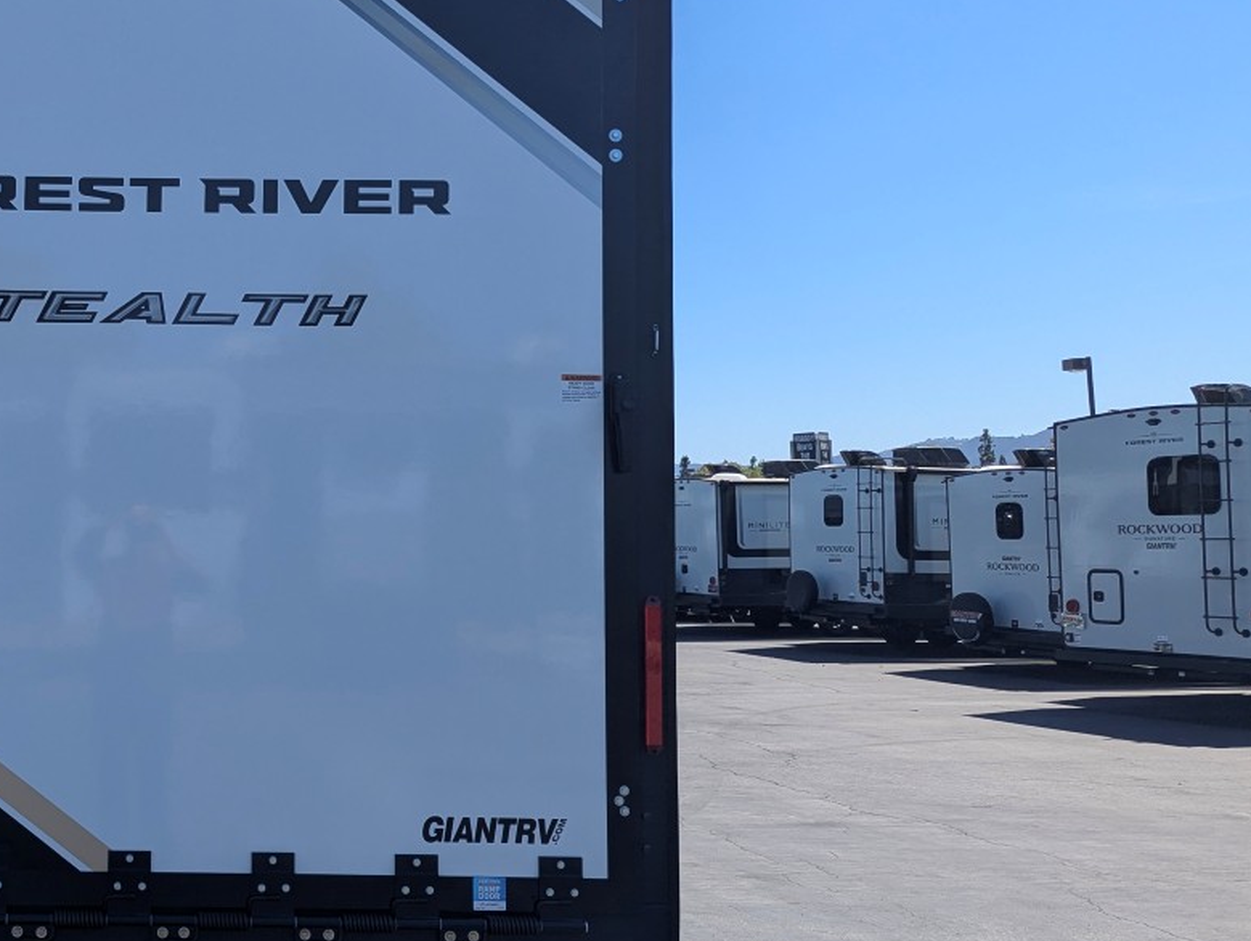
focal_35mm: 43
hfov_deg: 40.8
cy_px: 446
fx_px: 1556
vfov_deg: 33.7
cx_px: 147
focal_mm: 6.81
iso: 45
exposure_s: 1/2217
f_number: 1.85
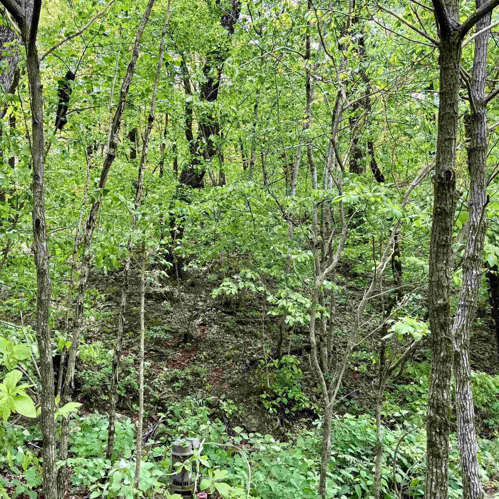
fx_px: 506
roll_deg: +2.5
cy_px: 265
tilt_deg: +11.3
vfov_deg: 52.5
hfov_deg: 51.6
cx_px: 166
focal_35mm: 31
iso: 80
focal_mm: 6.76
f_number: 1.78
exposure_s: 1/341
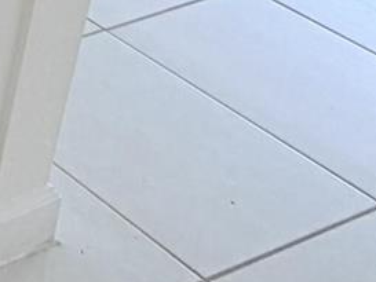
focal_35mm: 82
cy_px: -419
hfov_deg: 12.5
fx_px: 891
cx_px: -683
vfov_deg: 13.0
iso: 80
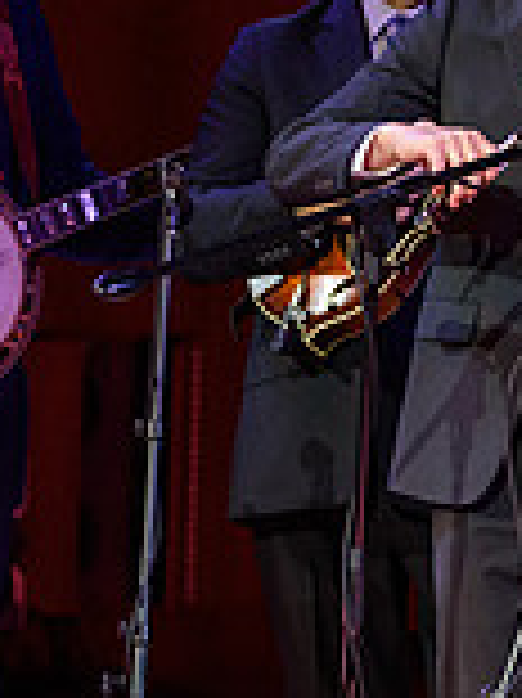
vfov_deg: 3.5
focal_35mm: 562
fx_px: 11315
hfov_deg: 2.6
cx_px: 704
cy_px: 134
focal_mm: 150
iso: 2500
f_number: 5
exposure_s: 1/400
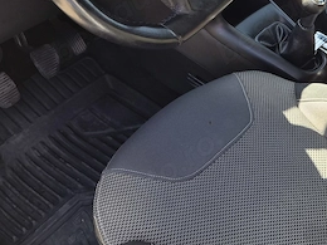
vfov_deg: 26.5
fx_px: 501
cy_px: 19
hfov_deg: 35.6
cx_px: 231
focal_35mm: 53
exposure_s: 1/359
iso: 32
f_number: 1.8
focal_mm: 5.4
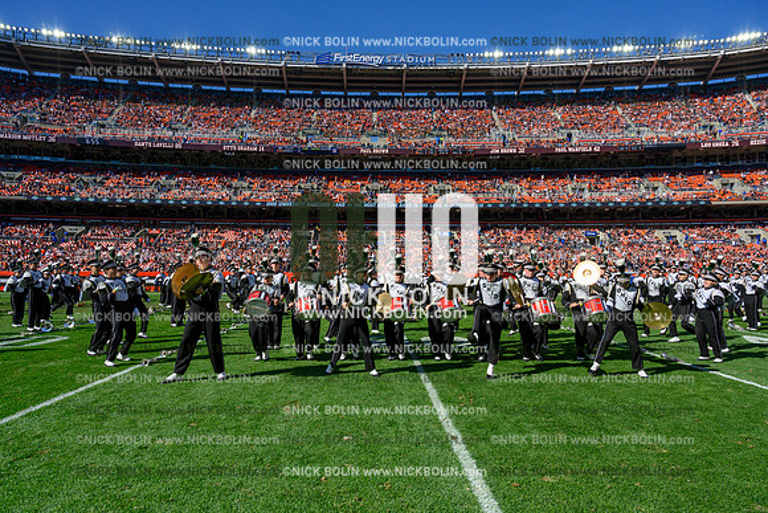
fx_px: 512
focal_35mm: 24
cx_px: 384
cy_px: 256
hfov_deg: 73.7
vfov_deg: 53.2
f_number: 8
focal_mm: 24
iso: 1000
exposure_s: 1/4000
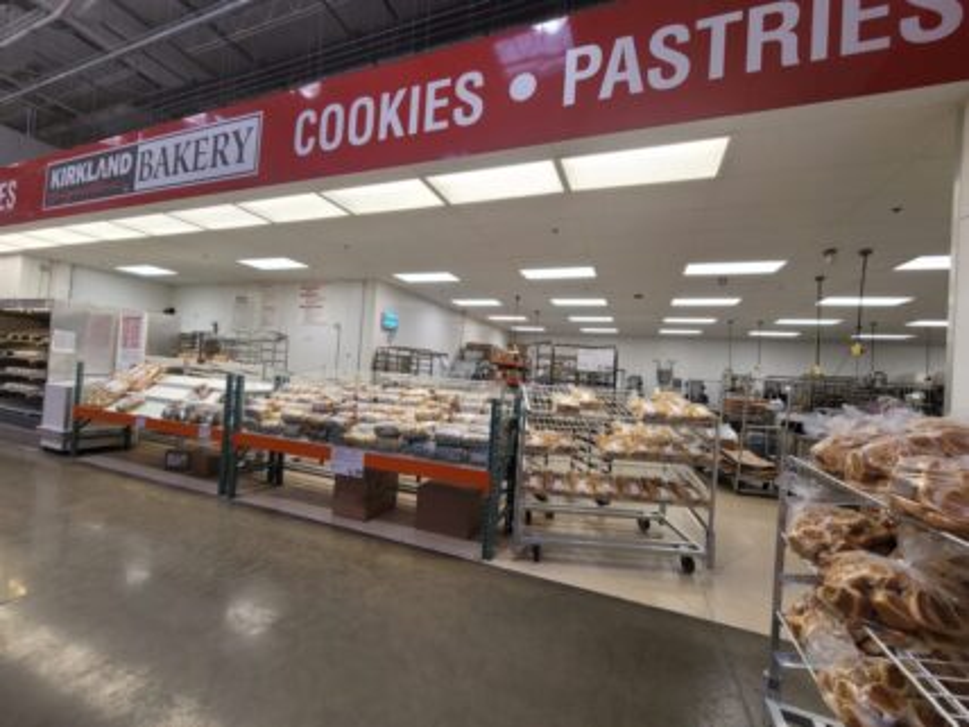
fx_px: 364
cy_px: 364
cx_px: 484
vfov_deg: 89.9
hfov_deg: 106.2
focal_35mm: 13
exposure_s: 1/59
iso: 64
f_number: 2.2
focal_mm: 2.2
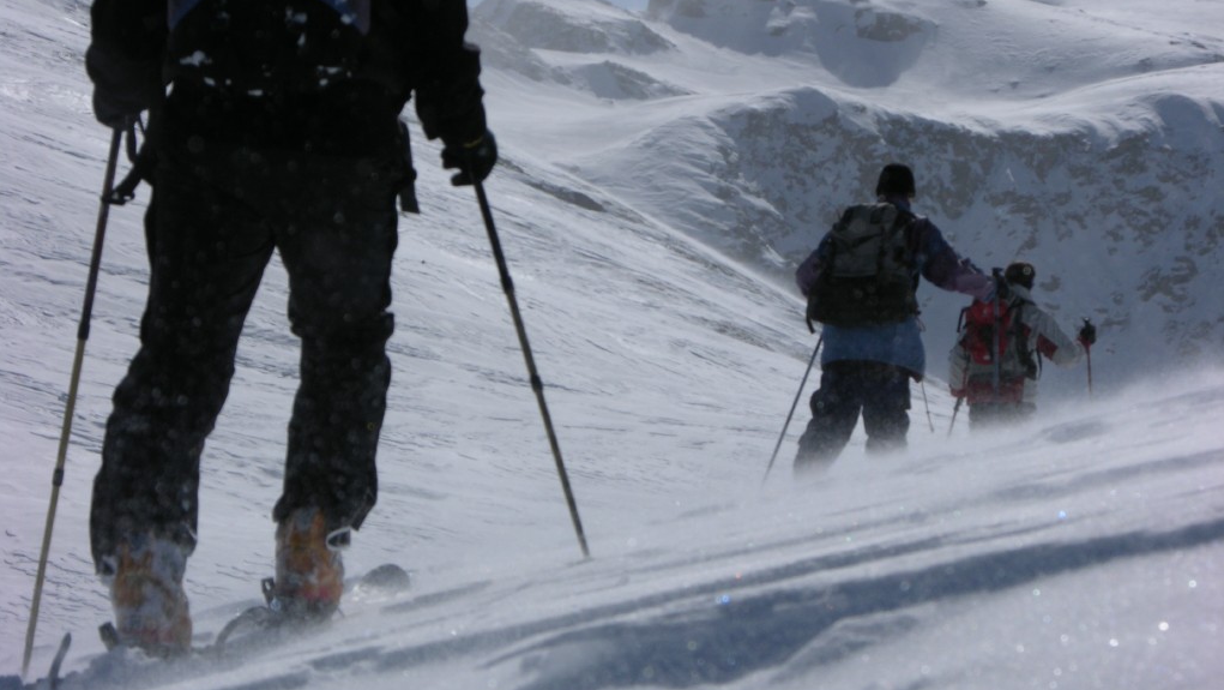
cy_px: 355
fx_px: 4610
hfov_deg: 15.1
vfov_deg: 8.6
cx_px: 611
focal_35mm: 142
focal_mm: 31.9
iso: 50
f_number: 7.6
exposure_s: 1/794
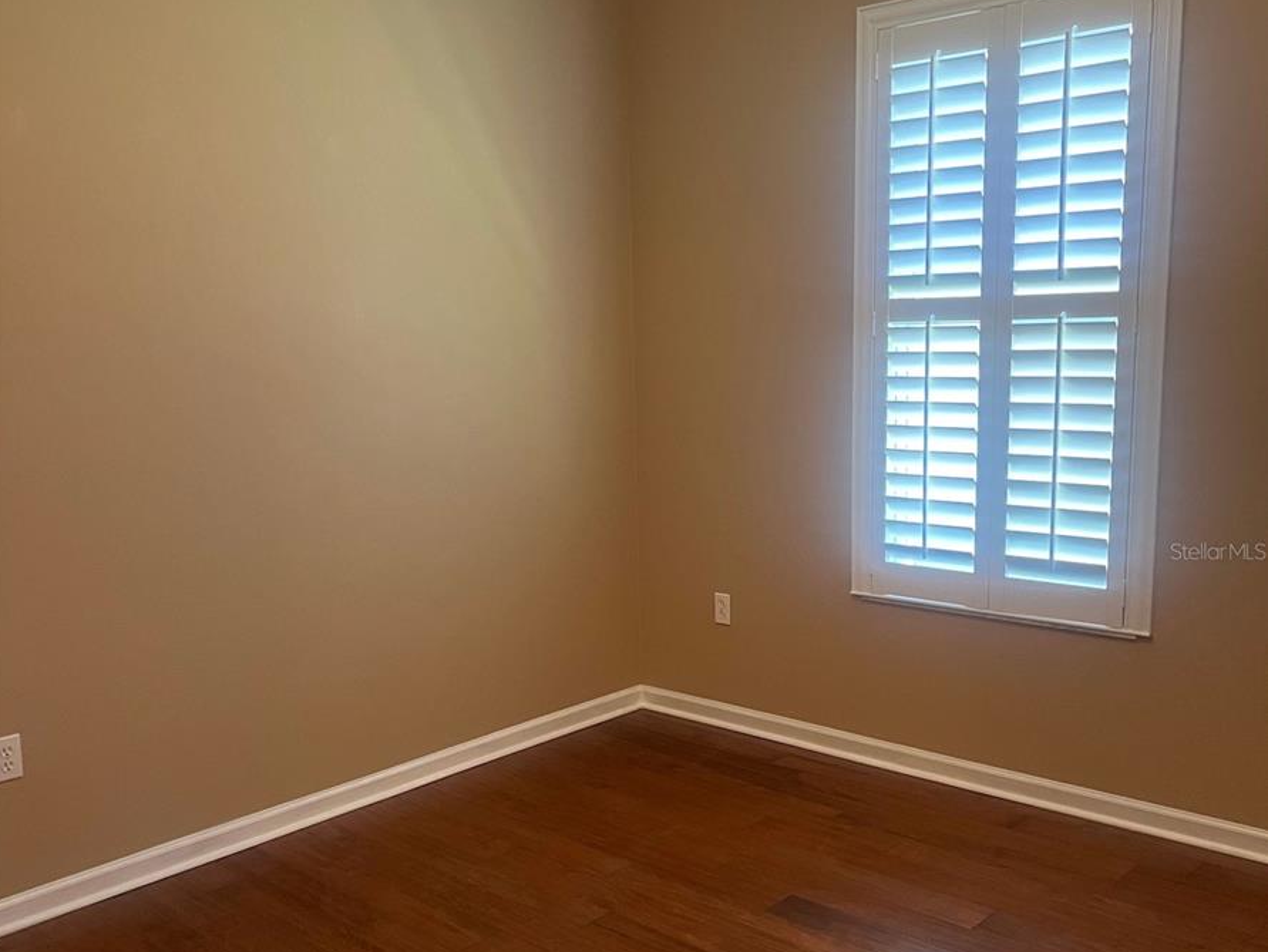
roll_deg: +2.2
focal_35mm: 35
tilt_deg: -10.5
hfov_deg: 52.6
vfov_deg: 40.6
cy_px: 551
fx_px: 1283
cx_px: 630
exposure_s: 1/60
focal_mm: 5.1
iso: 250
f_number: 1.6
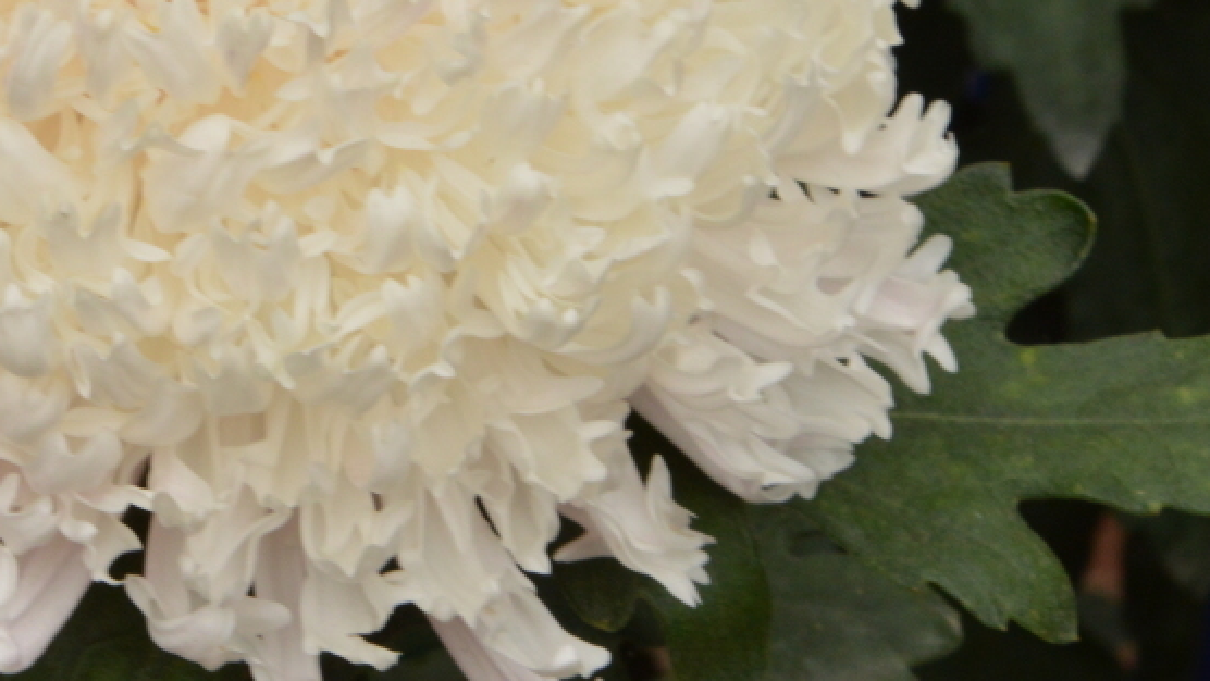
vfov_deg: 4.2
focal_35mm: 289
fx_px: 9274
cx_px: 202
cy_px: 47
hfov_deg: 7.5
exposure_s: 1/50
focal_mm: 100
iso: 800
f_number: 22
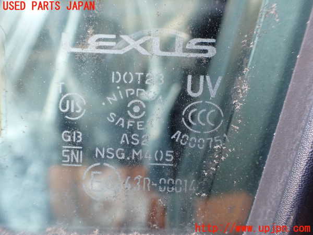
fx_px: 271
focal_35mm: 30
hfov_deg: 60.0
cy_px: 118
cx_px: 156
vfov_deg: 46.8
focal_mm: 5.4
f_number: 2.3
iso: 320
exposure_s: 1/125
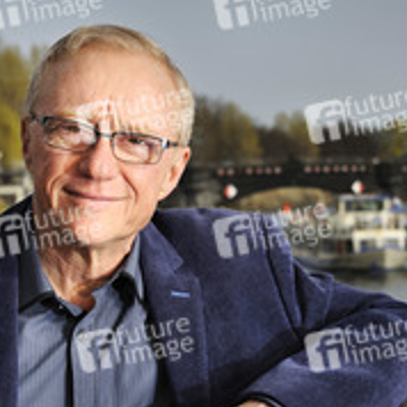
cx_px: 303
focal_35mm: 142
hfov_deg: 12.3
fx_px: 1889
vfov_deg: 12.3
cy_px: 288
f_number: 7.1
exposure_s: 1/320
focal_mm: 66
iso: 200
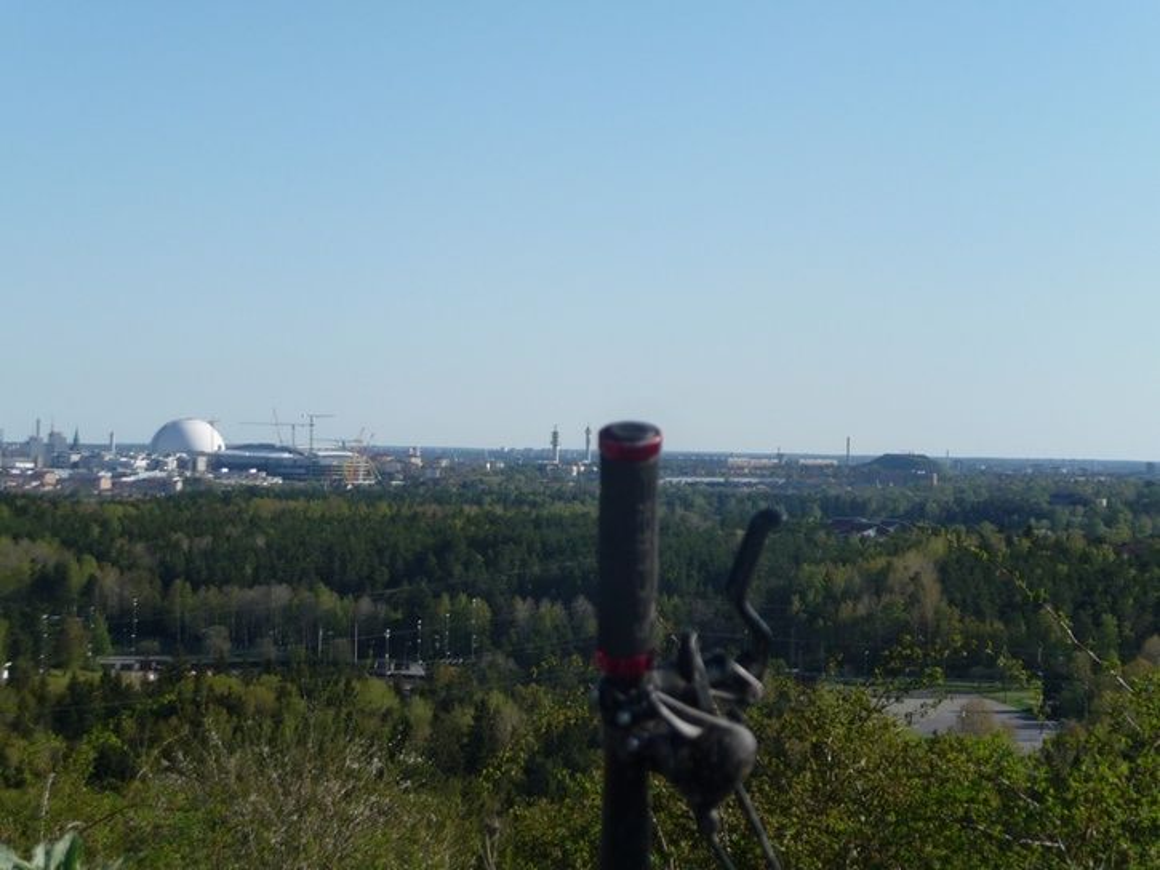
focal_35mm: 89
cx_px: 580
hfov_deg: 22.0
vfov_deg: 16.6
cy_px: 435
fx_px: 2983
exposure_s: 1/640
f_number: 4.7
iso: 100
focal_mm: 15.2
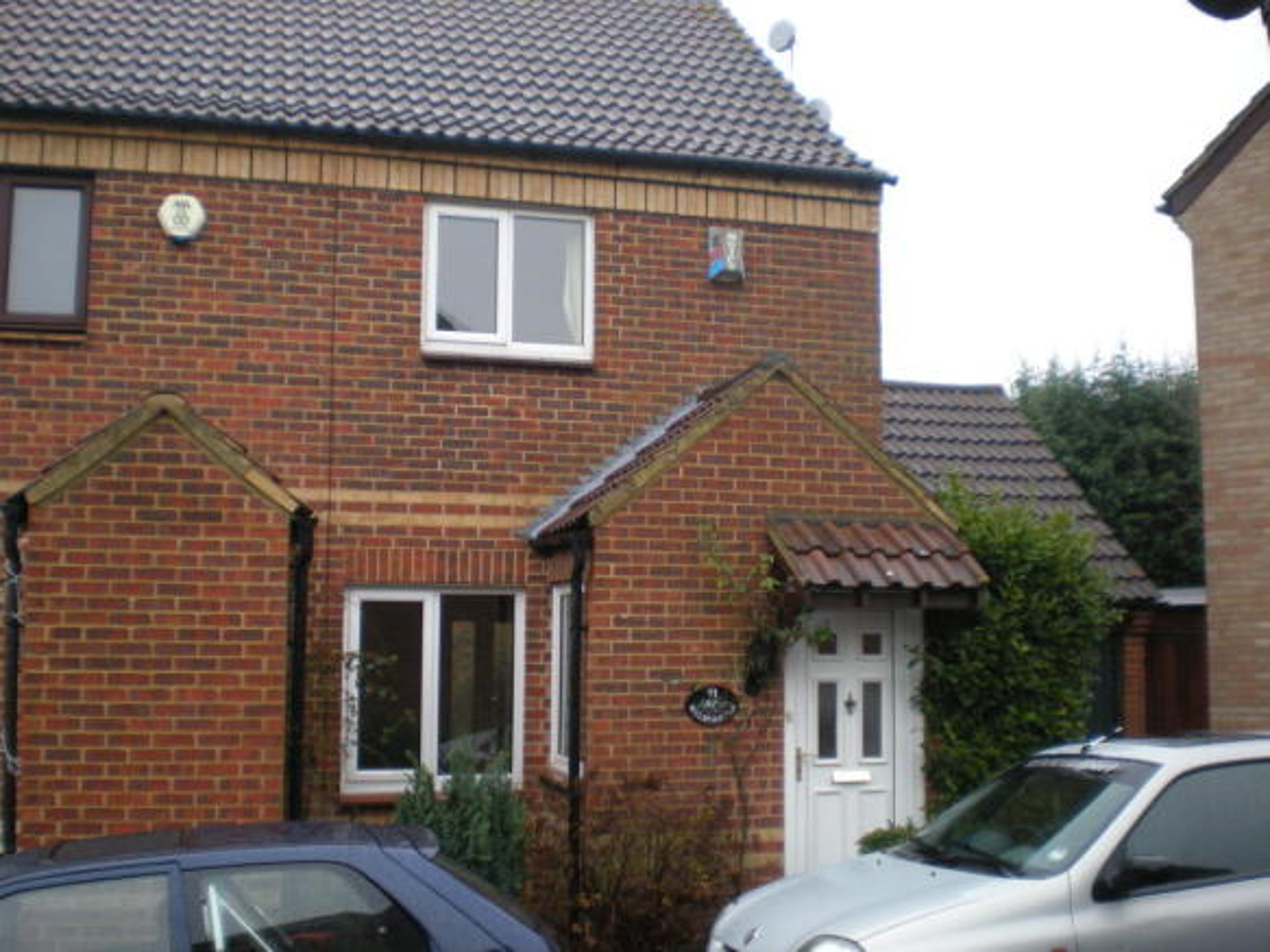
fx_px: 1394
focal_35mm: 38
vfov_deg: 37.7
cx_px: 635
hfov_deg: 49.0
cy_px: 476
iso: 131
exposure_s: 1/61.8
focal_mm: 6.3
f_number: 3.1
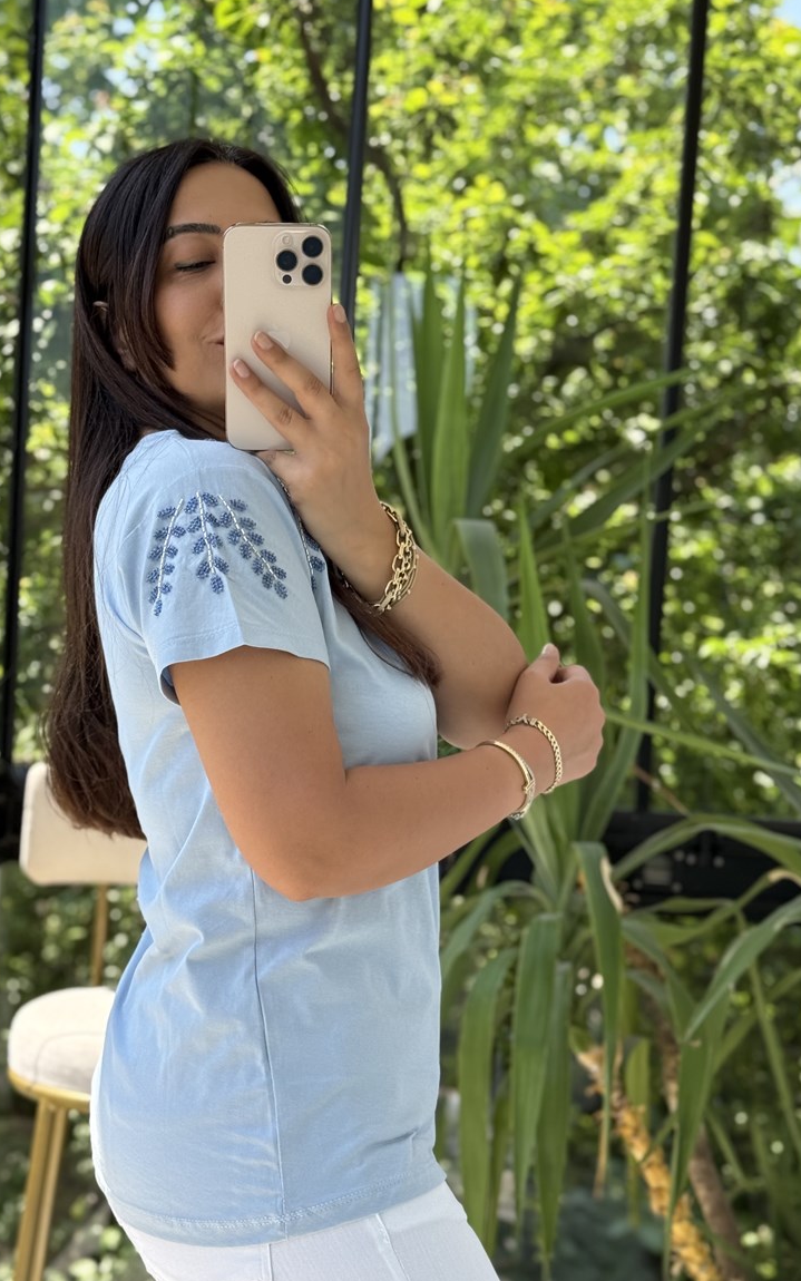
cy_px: 710
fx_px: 2060
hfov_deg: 22.0
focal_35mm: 59
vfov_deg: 34.5
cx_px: 329
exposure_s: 1/331
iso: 80
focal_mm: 6.76
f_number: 1.78
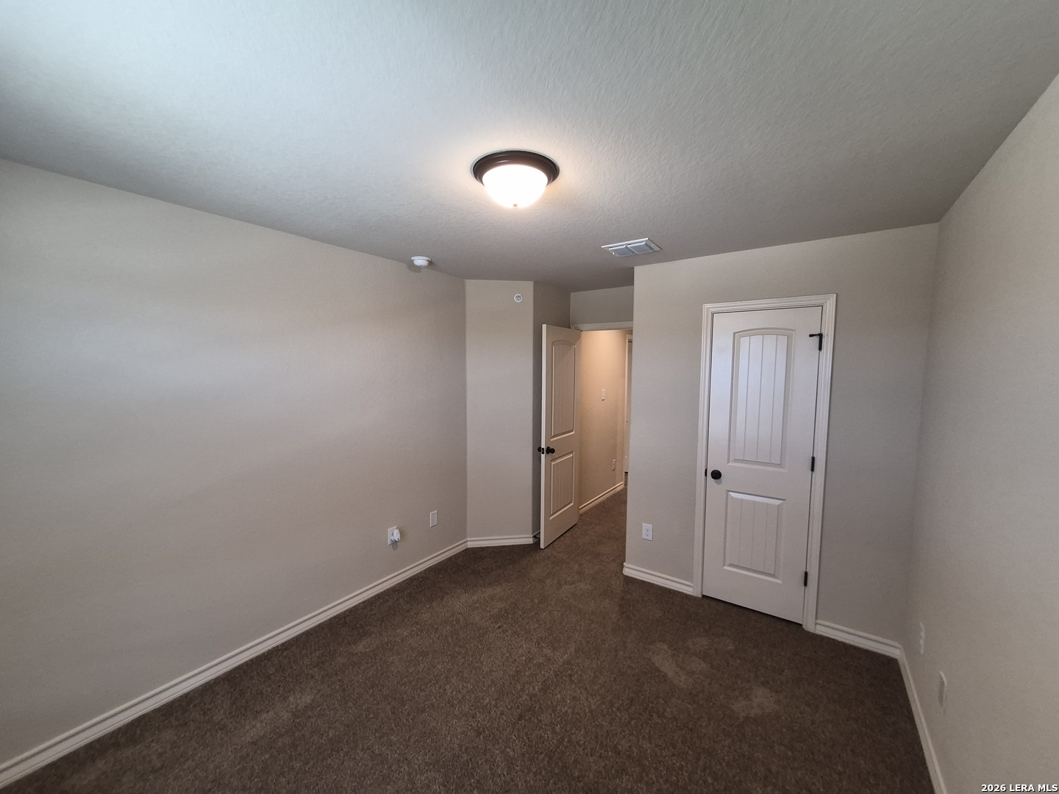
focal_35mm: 13
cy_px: 397
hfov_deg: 106.2
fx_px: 398
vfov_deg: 89.9
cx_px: 530
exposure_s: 1/60
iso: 200
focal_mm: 1.74
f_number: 2.2
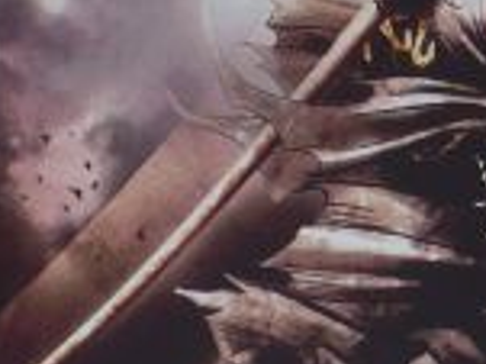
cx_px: 373
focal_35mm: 531
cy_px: 850
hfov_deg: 3.7
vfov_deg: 2.8
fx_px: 7449
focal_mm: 16.4
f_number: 5.6
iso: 100
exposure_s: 1/50
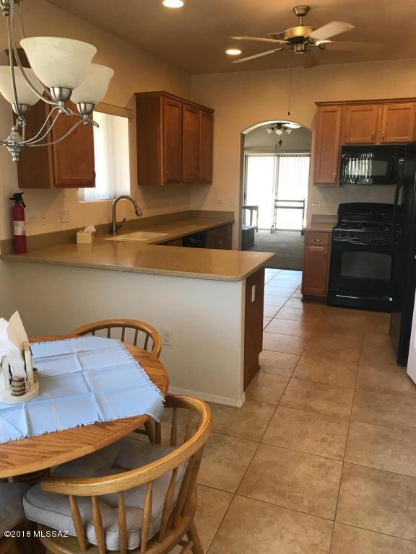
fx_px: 449
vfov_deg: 63.4
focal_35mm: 28
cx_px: 208
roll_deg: -0.6
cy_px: 277
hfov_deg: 49.7
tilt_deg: -11.8
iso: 25
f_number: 1.8
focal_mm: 3.99
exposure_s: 1/30
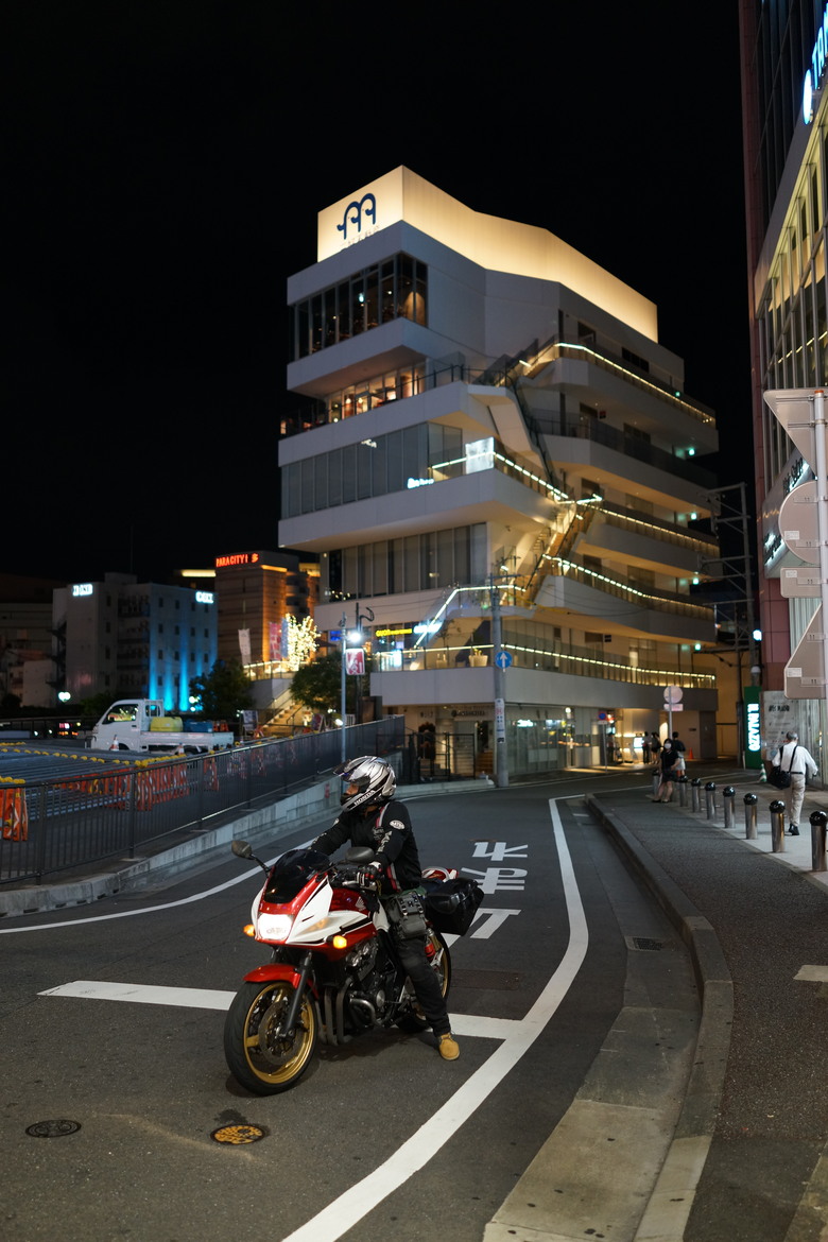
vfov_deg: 54.4
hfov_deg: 37.9
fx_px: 1207
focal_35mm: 35
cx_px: 414
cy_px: 621
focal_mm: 35
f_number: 2
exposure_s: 1/80
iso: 1000
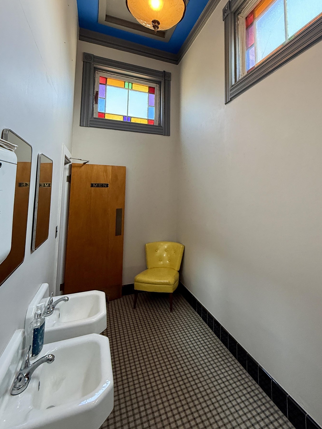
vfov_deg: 86.6
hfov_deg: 70.6
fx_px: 223
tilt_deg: +6.5
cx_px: 197
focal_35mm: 18
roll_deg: -1.2
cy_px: 170
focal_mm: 2.22
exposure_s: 1/120
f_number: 2.2
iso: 250
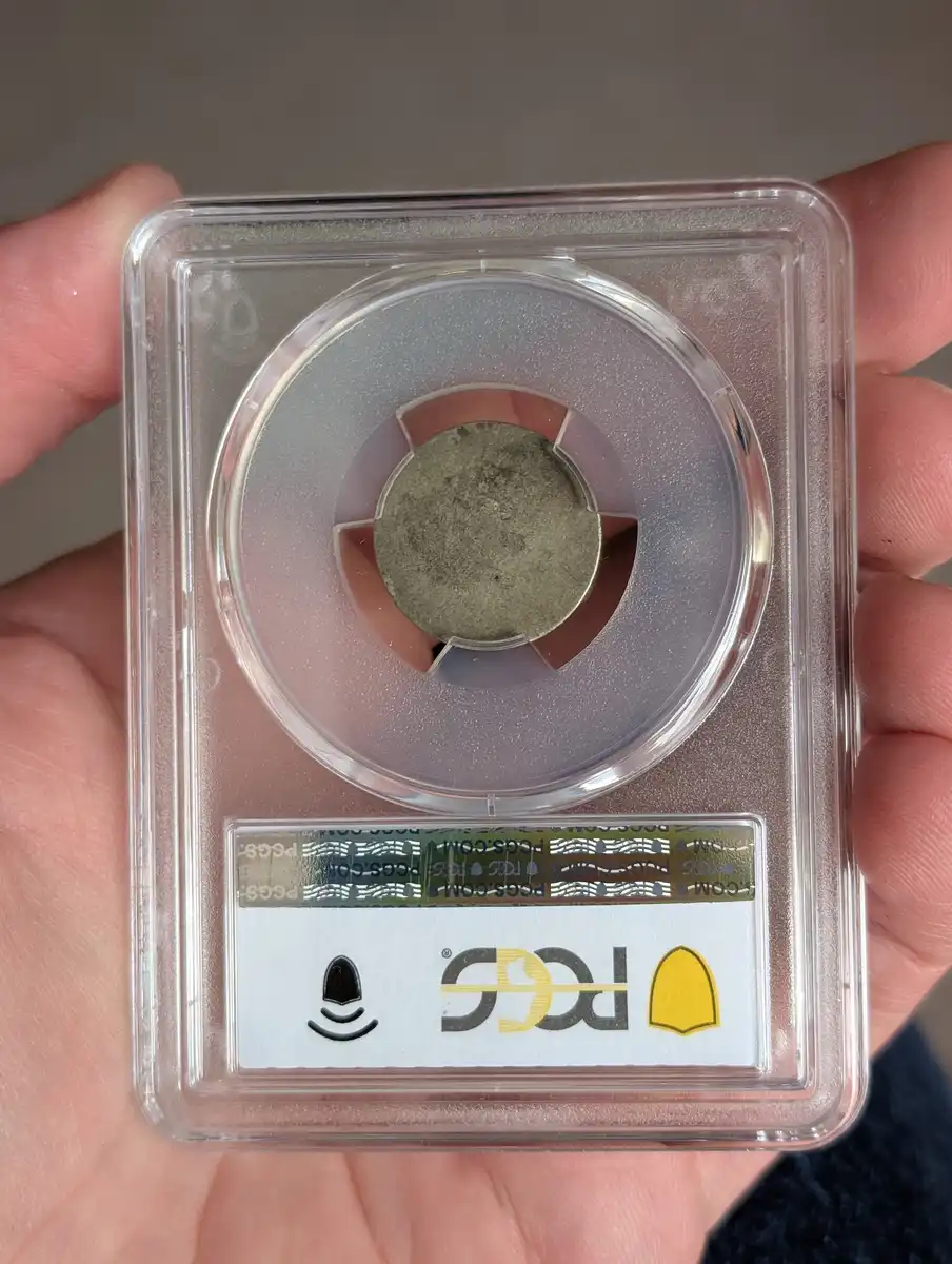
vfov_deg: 38.9
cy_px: 632
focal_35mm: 49
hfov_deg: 29.8
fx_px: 1792
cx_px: 476
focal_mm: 6.9
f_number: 1.68
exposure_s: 1/120
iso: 122
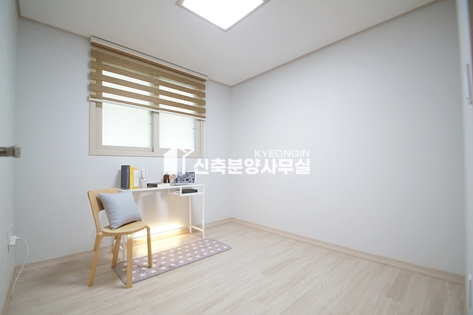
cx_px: 236
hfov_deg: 100.4
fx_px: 197
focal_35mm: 15
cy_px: 158
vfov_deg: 77.2
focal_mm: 10
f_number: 3.5
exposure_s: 1/100
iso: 800
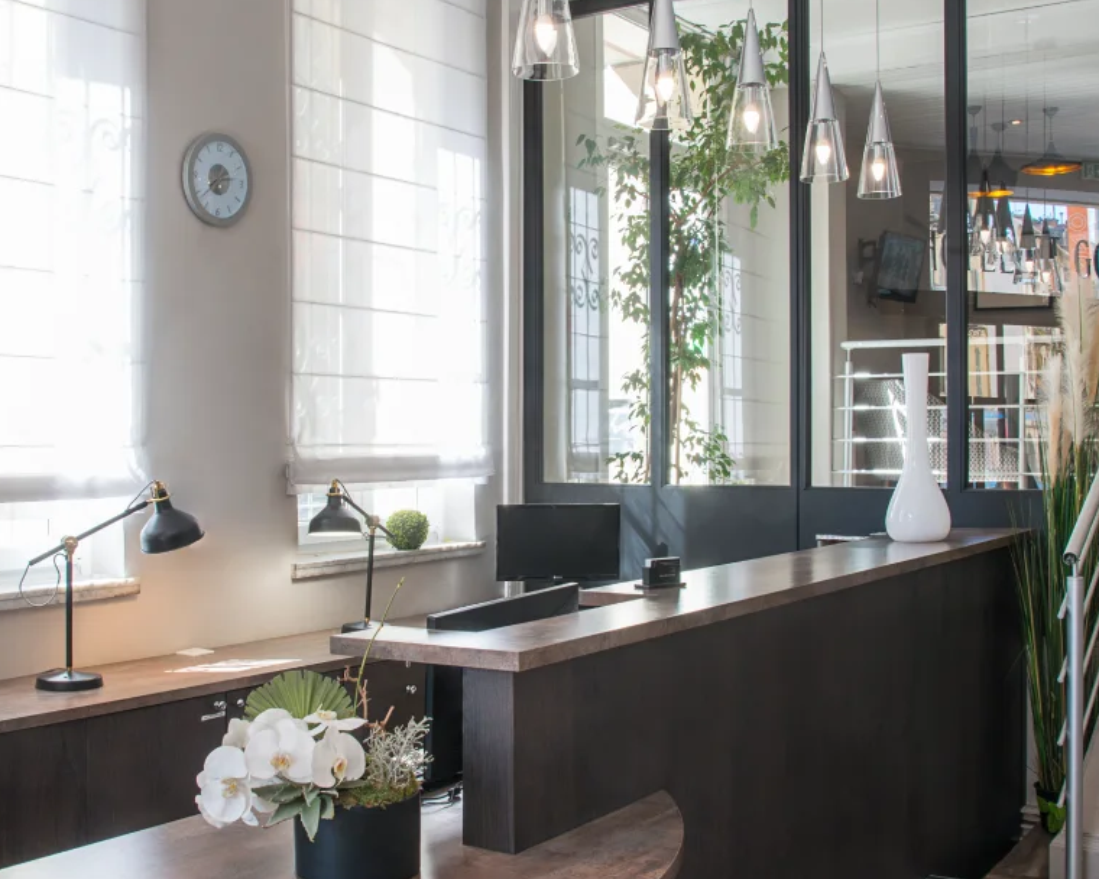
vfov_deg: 37.2
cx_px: 458
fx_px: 1301
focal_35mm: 40
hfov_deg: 45.6
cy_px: 522
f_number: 14
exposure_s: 1/10
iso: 500
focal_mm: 27
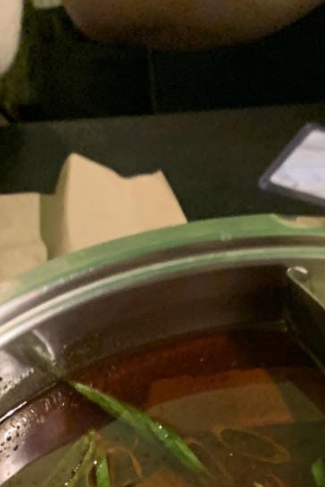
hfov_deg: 16.5
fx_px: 1083
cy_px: 636
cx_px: 366
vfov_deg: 22.6
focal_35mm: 80
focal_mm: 4.25
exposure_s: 1/30
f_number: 1.8
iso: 500
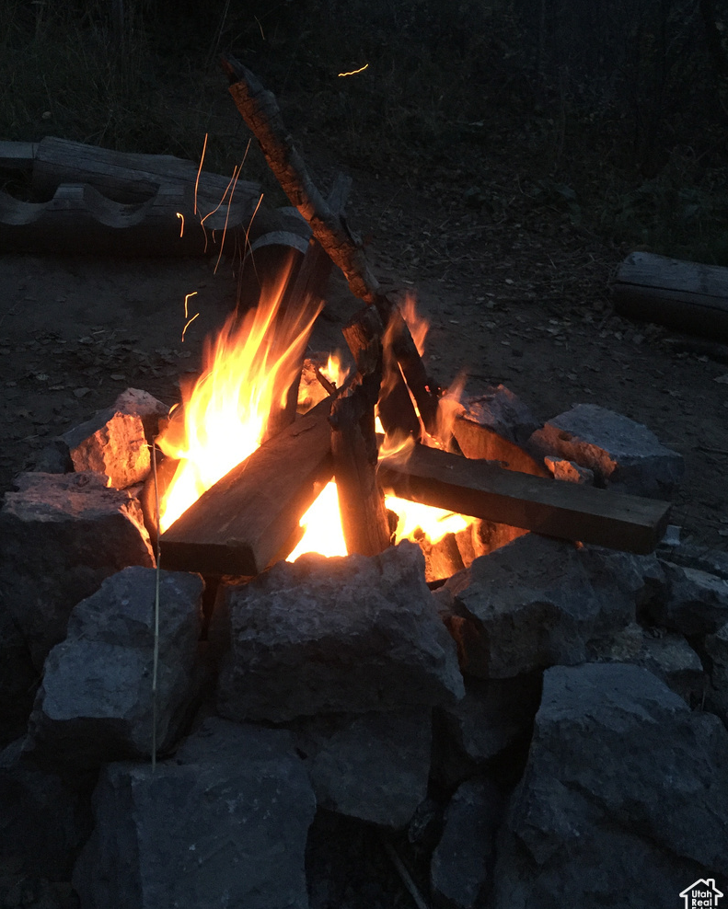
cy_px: 403
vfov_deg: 54.1
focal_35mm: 33
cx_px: 338
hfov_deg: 44.5
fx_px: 888
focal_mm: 4.15
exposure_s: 1/15
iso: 320
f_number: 2.2
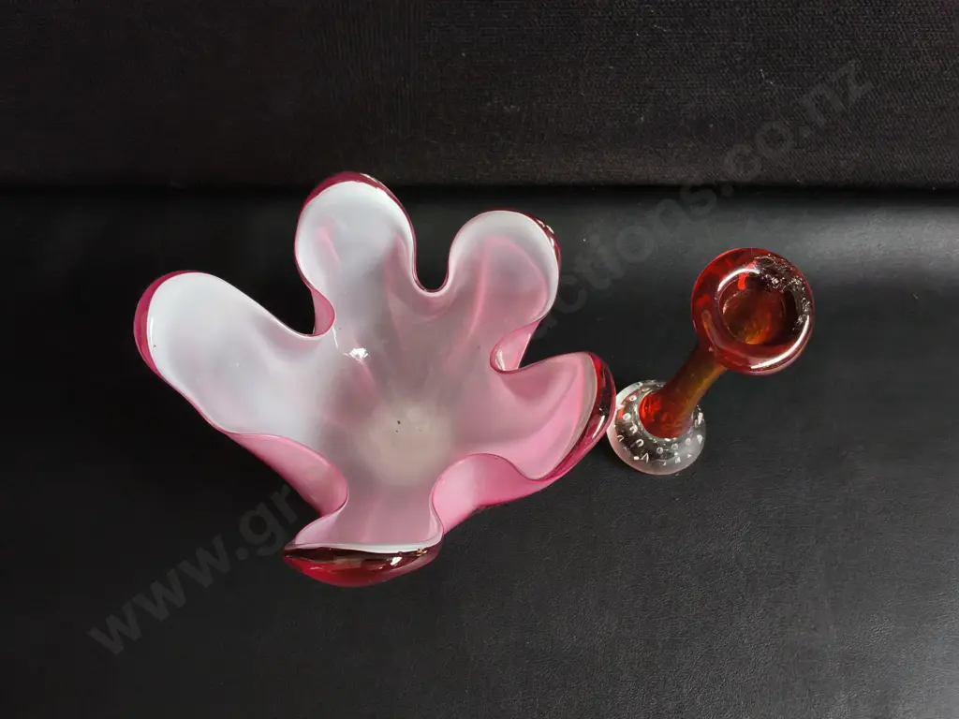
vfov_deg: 51.4
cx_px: 480
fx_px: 748
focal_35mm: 27
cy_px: 360
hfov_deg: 65.3
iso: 100
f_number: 2
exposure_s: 1/100
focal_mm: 2.87
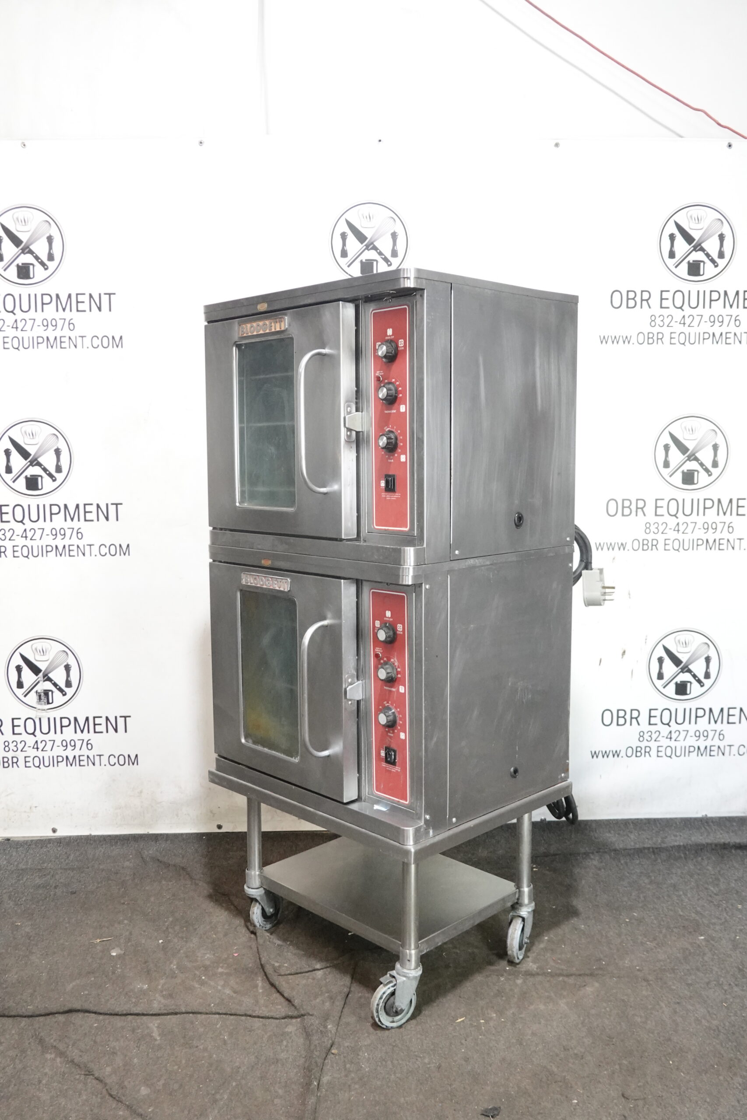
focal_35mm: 32
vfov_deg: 58.7
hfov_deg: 41.1
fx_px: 996
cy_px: 560
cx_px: 374
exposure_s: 1/40
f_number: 3.5
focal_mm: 11.76
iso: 1600
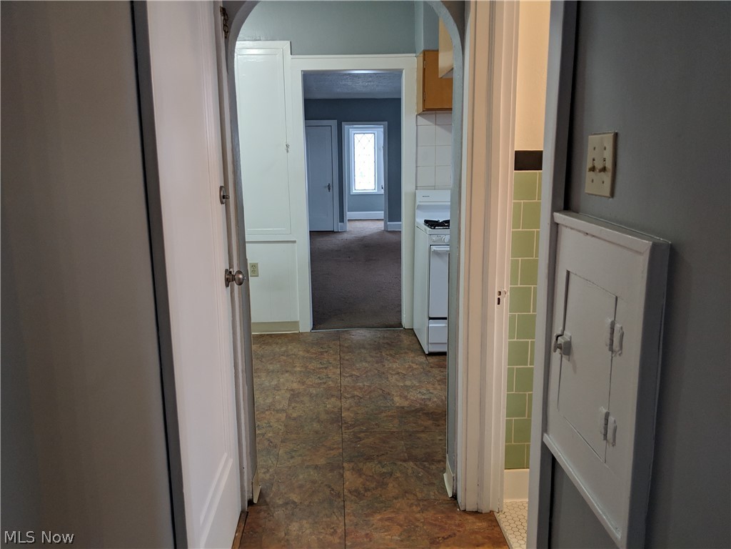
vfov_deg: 51.4
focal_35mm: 27
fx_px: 570
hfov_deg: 65.3
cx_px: 366
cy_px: 274
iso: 212
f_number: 1.8
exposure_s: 1/60
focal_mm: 4.44
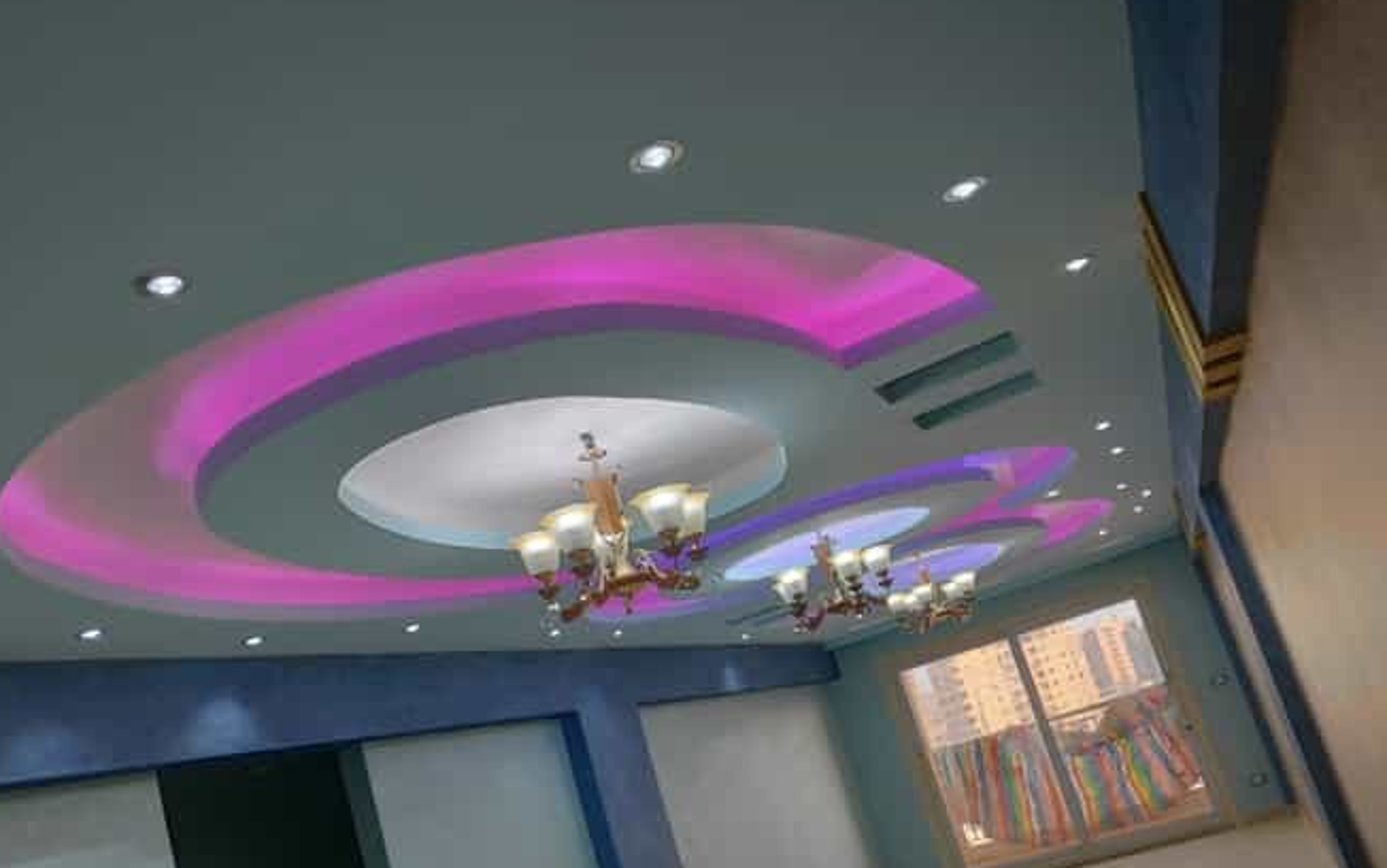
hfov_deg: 70.3
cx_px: 657
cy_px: 540
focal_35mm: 26
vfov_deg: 47.2
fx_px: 983
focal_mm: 3.94
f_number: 1.9
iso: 416
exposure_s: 1/100
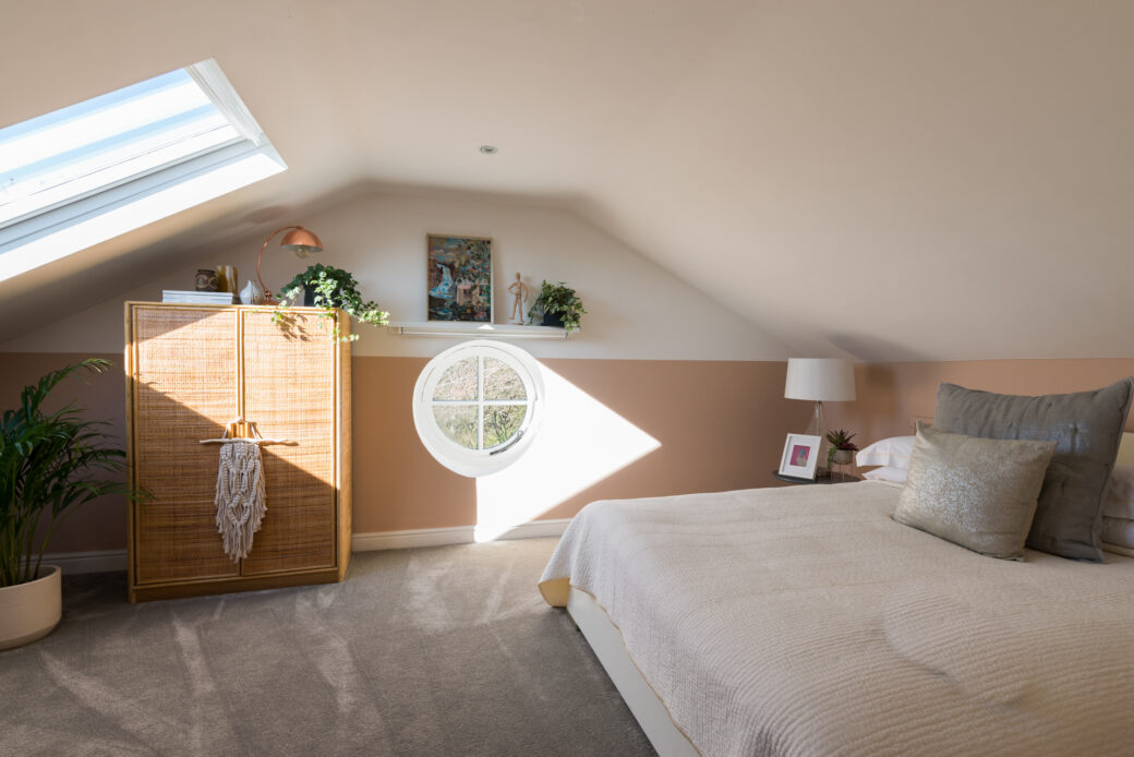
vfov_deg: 70.5
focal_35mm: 17
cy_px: 378
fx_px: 536
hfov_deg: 93.3
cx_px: 567
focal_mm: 17
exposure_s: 1/60
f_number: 7.1
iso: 200
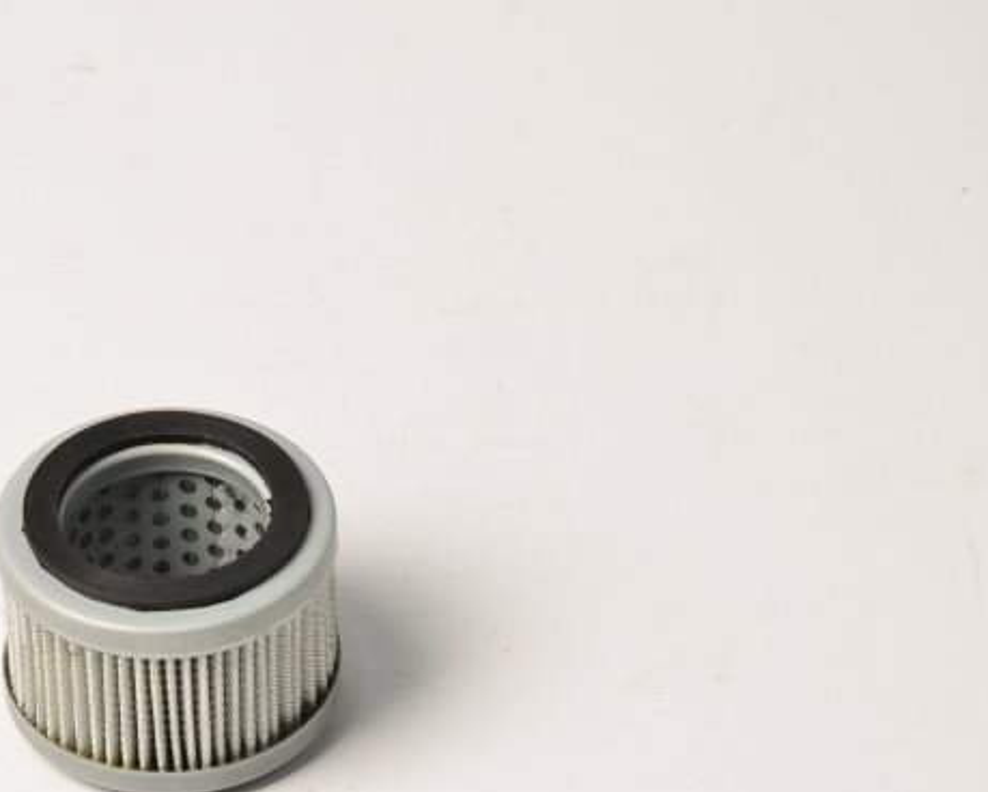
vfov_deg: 4.8
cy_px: 555
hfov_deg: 6.0
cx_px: 161
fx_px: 9395
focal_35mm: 321
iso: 100
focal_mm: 105
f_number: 8
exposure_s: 1/13
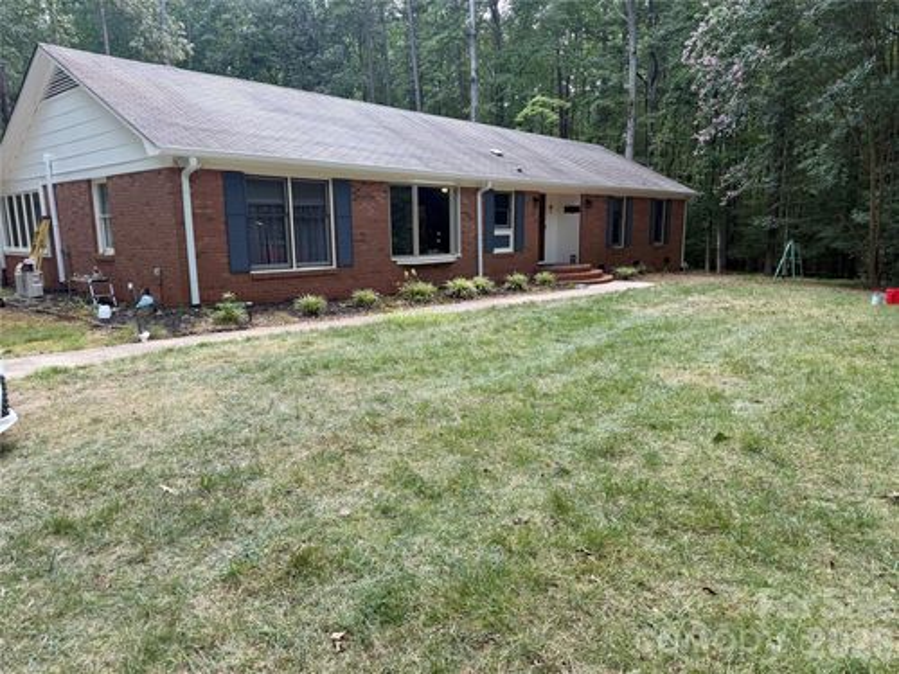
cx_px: 450
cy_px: 337
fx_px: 623
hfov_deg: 71.6
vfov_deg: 56.8
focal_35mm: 24
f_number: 1.78
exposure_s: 1/278
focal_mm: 6.76
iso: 64
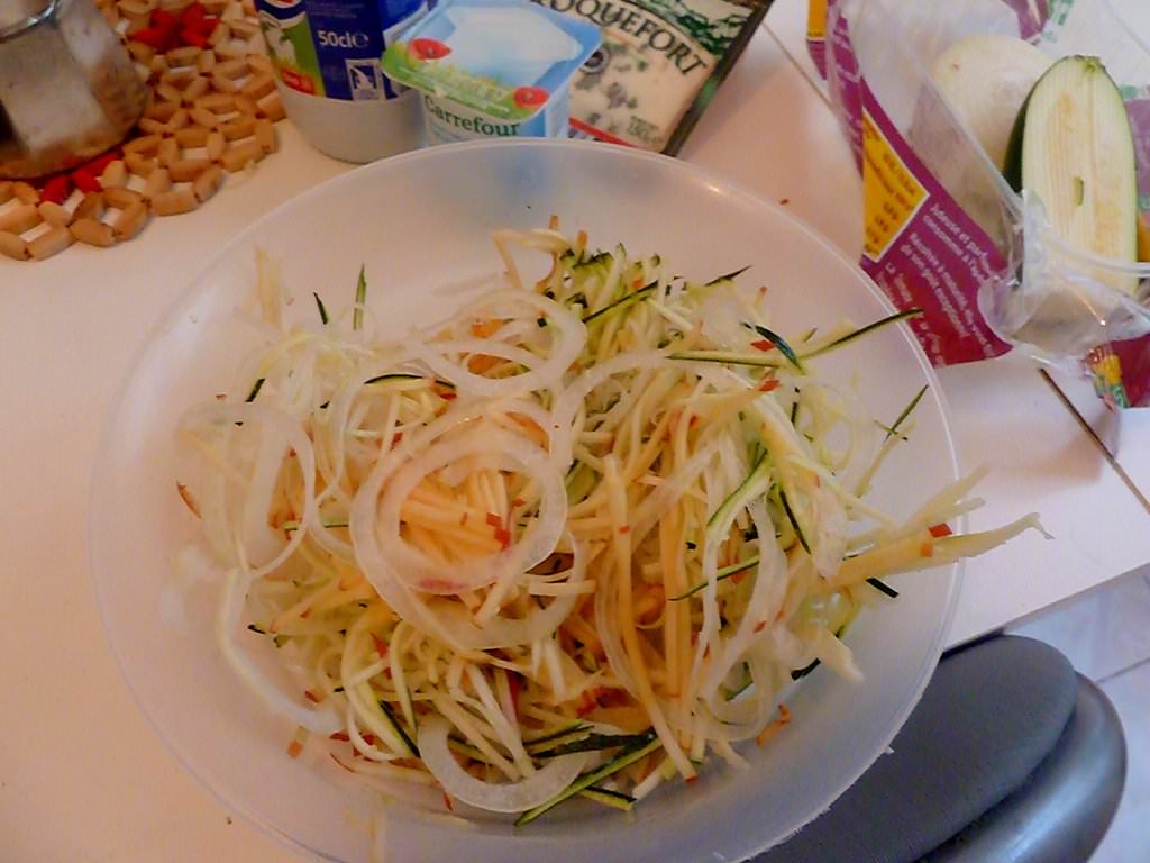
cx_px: 575
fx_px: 831
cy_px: 432
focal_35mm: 25
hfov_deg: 69.4
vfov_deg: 54.9
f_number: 3.3
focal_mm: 4.1
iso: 800
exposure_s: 1/30
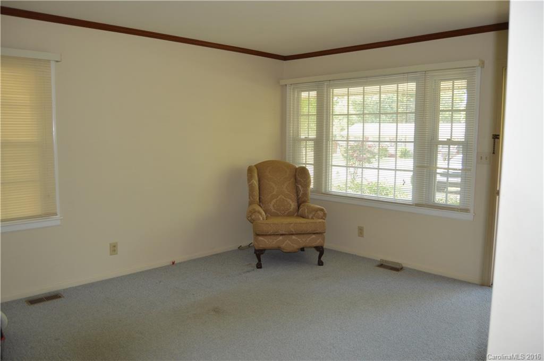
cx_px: 272
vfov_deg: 47.8
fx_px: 407
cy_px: 180
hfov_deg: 67.4
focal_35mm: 27
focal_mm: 18
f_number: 4
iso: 400
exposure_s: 1/80
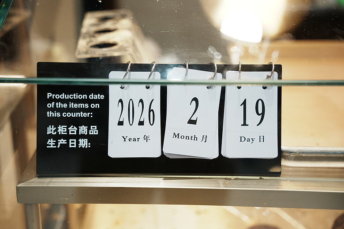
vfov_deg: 24.4
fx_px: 529
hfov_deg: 36.0
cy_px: 114
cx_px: 172
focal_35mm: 55
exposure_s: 1/60
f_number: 2.8
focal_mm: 55.4
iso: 125
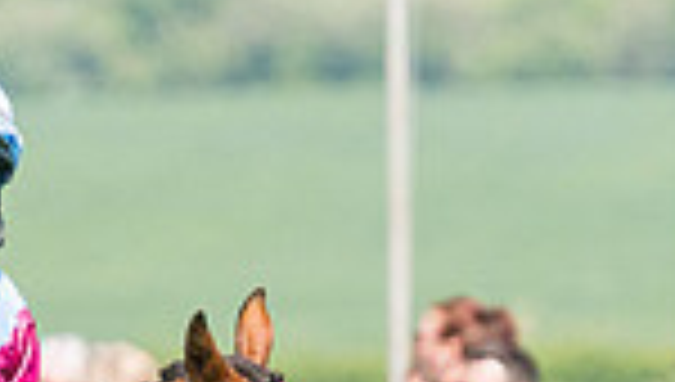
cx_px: 154
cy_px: 624
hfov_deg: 1.7
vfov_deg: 1.0
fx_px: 22843
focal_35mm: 1274
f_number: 4
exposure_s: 1/6400
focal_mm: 180
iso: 400
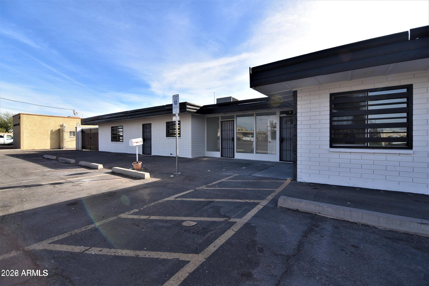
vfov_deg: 73.8
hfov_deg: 96.7
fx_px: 191
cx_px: 214
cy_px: 143
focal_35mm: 16
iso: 200
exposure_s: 1/320
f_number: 9
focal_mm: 16
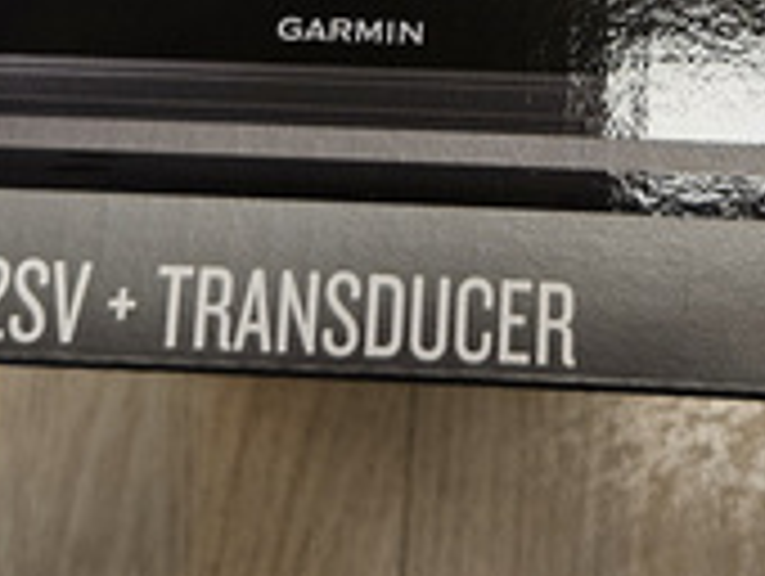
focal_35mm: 81
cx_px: 531
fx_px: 1793
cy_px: -324
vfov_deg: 16.4
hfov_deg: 23.9
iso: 100
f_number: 1.8
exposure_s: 1/101
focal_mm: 5.4
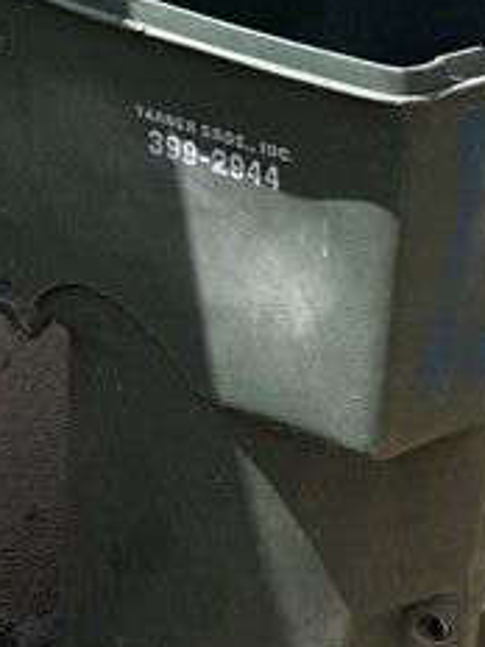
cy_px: -167
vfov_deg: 17.5
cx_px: 992
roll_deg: -2.4
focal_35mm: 106
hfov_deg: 12.2
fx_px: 1980
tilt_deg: -3.7
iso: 80
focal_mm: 6.76
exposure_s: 1/4673
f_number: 1.78
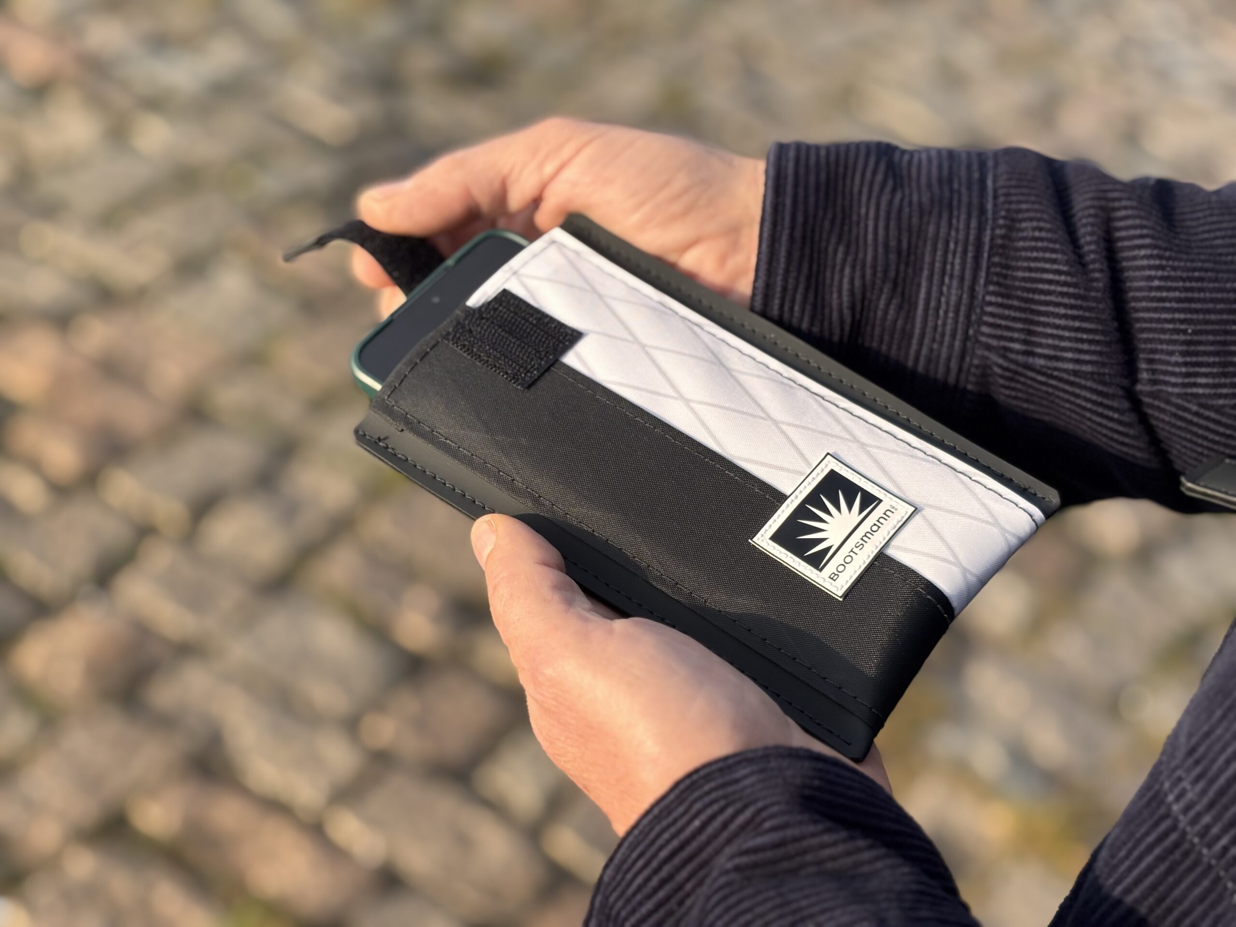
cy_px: 464
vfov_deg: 28.0
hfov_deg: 36.8
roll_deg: -12.9
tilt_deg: -33.4
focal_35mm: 52
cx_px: 618
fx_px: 1857
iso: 32
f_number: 1.6
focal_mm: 5.96
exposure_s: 1/1479
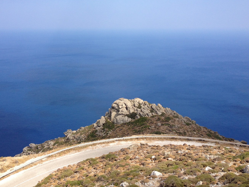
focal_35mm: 43
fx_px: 309
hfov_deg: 43.8
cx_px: 113
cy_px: 73
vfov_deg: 33.5
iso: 50
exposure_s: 1/1346
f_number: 2.4
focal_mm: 4.28
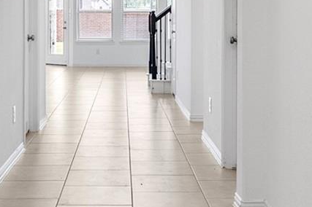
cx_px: 126
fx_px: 624
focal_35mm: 72
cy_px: -14
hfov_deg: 28.0
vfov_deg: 18.3
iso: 250
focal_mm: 10
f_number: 9
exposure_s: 1/5
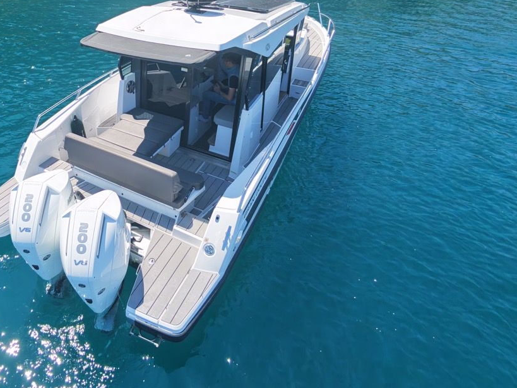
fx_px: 373
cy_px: 105
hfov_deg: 66.1
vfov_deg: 52.8
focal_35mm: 25
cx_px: 145
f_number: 2.2
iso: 400
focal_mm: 3.05
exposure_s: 1/1500
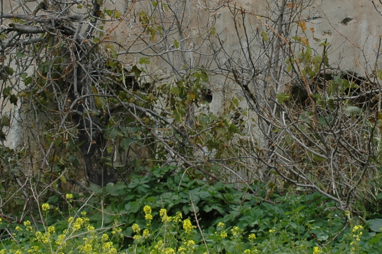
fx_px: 924
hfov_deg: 23.3
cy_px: 60
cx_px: 227
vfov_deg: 15.6
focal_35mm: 87
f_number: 7.1
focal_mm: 25
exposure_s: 1/200
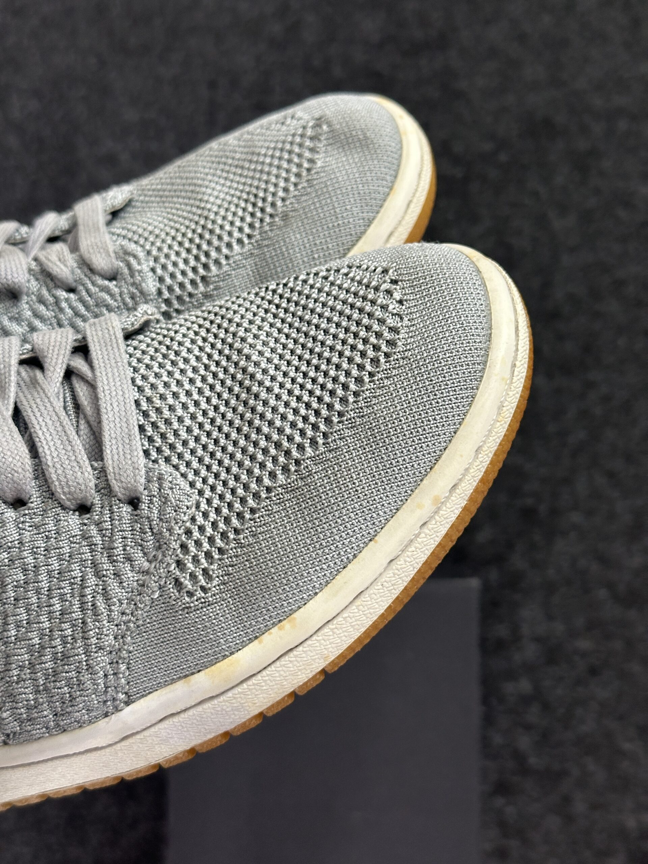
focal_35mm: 48
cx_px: 324
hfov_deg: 30.3
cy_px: 432
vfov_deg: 39.7
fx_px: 1198
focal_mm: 6.86
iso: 200
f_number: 1.78
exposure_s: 1/50
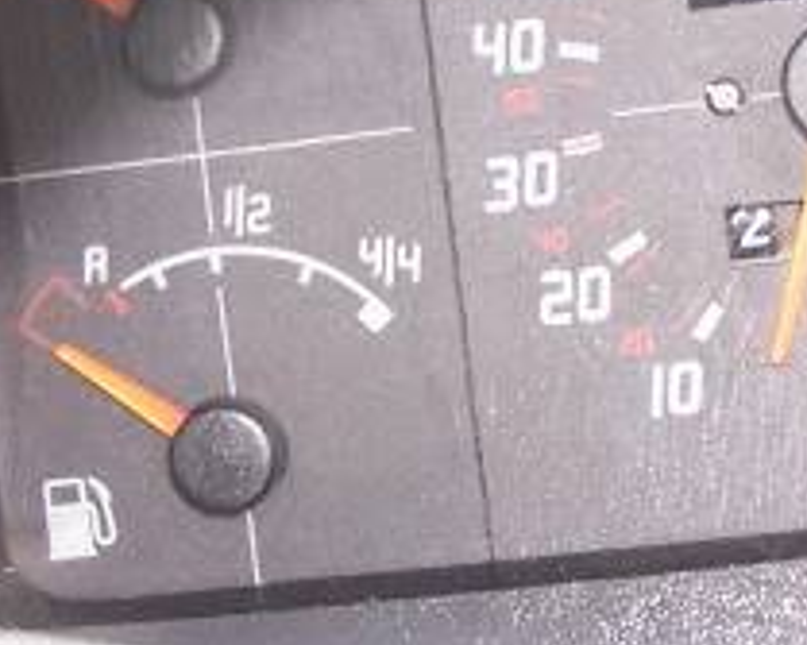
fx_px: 4345
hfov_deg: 10.6
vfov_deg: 8.5
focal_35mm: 182
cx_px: 544
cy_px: 313
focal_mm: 6.3
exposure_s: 1/80
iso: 140
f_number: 2.8
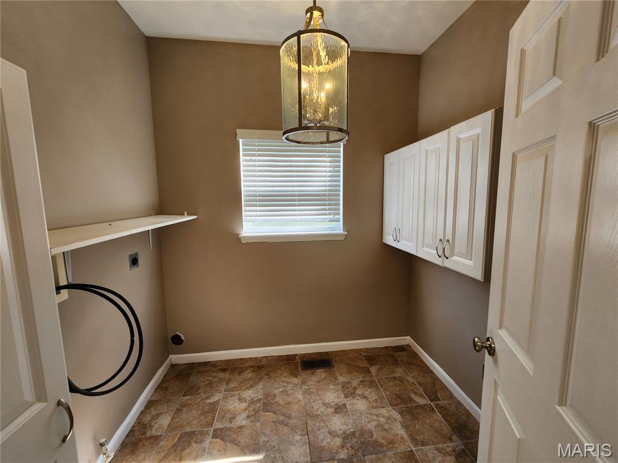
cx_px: 309
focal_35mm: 13
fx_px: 232
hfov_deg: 106.2
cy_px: 232
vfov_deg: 89.9
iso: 100
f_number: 2.2
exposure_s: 1/60
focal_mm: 2.2
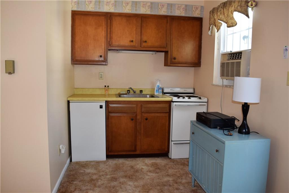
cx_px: 144
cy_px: 96
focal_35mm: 27
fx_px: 217
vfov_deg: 47.9
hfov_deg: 67.4
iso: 800
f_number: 5.6
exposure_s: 1/125
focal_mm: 18
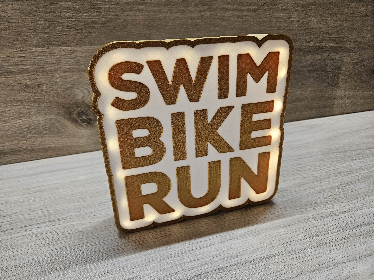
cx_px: 187
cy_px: 140
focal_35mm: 23
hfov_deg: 73.9
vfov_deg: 58.9
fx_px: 248
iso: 400
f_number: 1.8
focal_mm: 5.4
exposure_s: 1/100
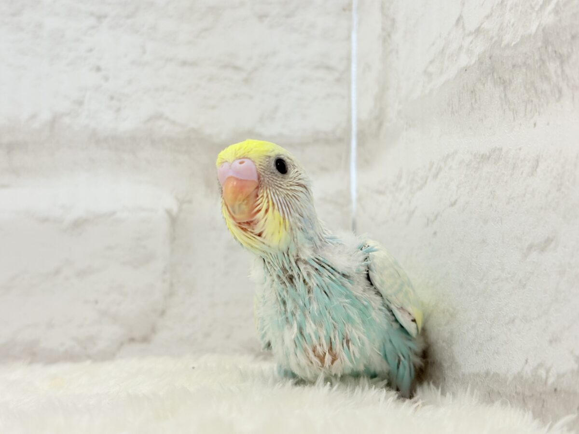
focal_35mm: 52
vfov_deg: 28.0
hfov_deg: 36.8
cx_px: 290
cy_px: 217
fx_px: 870
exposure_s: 1/100
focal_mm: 5.96
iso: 50
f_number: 1.6
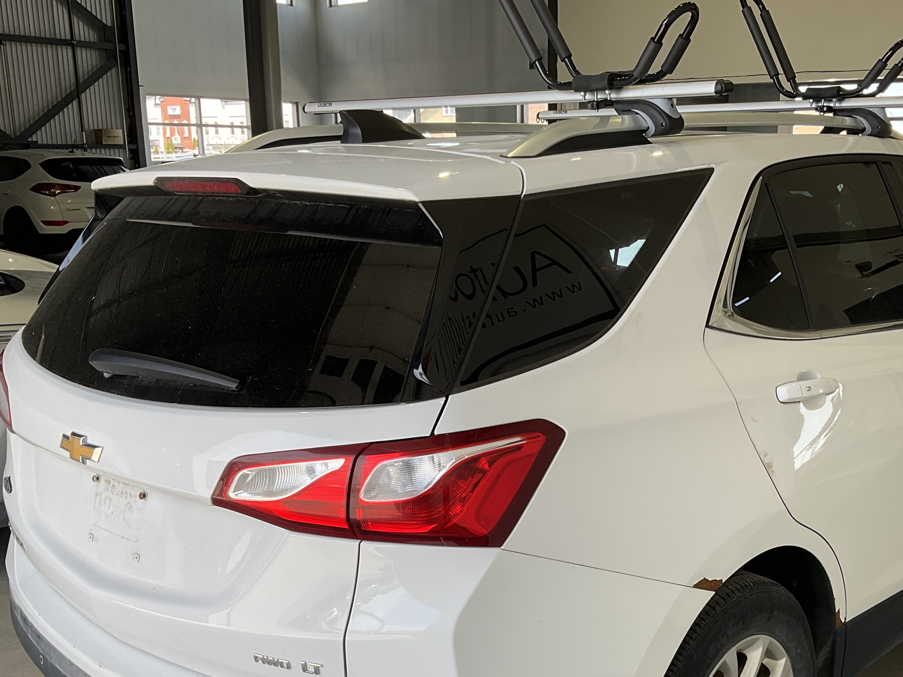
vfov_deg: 33.9
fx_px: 1096
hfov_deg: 44.5
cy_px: 479
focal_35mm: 42
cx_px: 556
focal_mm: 3
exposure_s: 1/164
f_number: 1.8
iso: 20
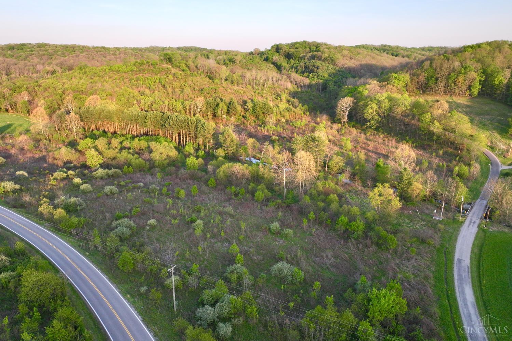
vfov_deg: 51.2
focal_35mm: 25
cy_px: 150
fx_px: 356
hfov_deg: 71.5
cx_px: 256
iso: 170
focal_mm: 12.29
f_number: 2.8
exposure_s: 1/40
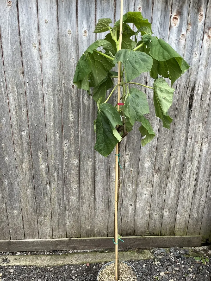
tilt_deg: -17.9
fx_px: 211
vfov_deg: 67.3
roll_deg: -0.9
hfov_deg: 53.1
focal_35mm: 26
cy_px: 140
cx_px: 106
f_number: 1.6
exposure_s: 1/951
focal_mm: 5.1
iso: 50
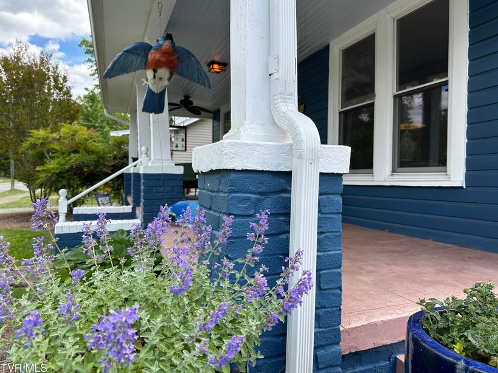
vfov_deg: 54.9
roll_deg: -0.3
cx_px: 259
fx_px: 360
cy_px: 191
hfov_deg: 69.4
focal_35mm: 25
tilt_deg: -2.1
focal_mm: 6.86
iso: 80
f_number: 1.78
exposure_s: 1/1562
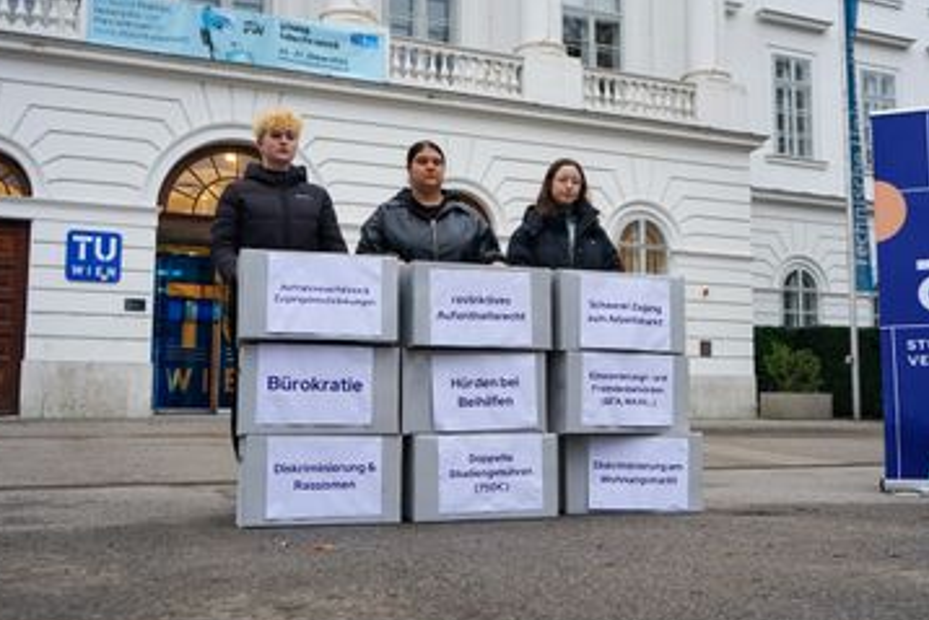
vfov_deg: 33.4
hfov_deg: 48.2
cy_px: 313
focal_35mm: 40
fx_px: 1033
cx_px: 542
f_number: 4
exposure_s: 1/160
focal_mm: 28
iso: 320
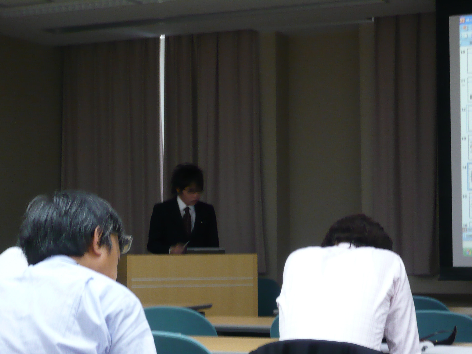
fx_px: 1282
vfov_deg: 15.7
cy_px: 192
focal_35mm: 94
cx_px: 230
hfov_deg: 20.9
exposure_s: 1/8
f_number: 5.2
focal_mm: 14.1
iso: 200
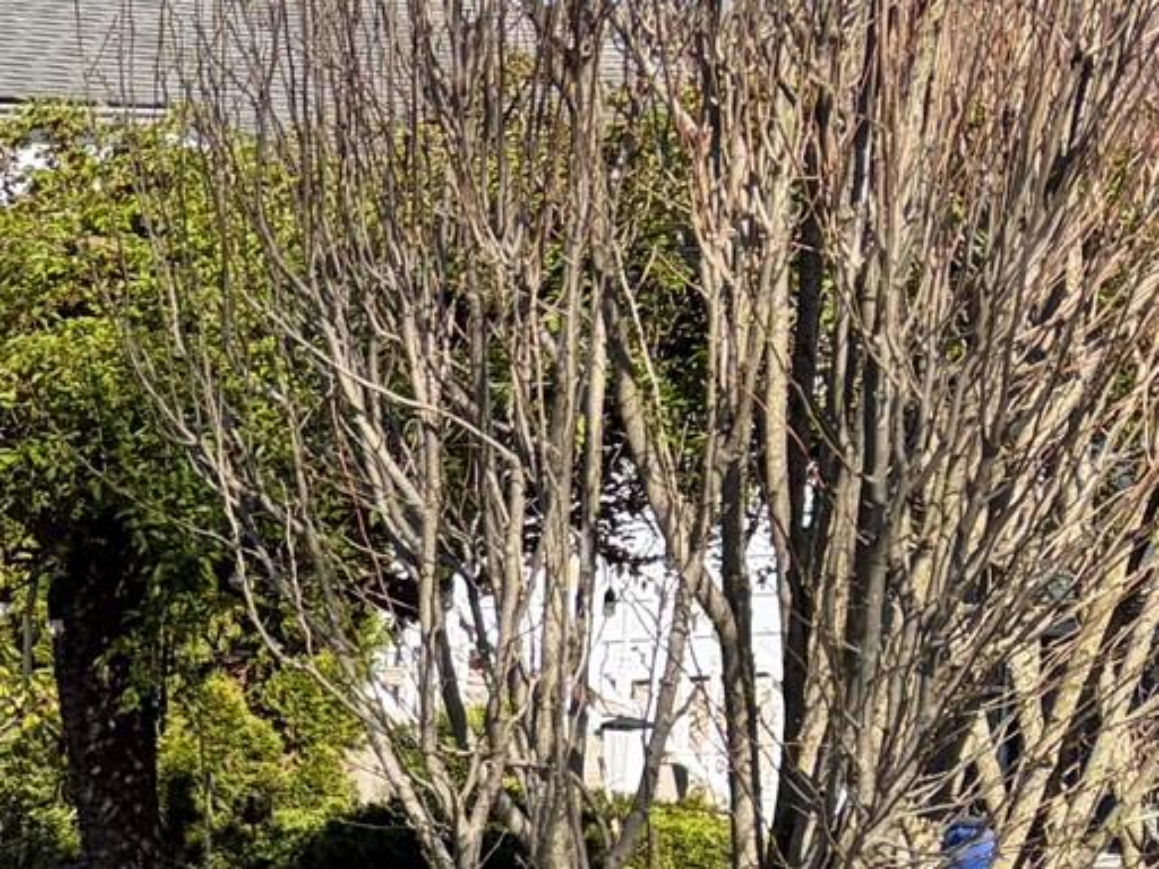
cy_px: 1098
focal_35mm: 104
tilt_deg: -8.6
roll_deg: +1.1
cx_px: -1127
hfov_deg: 15.3
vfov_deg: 13.7
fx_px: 3482
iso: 50
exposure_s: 1/2283
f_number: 1.6
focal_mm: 5.96
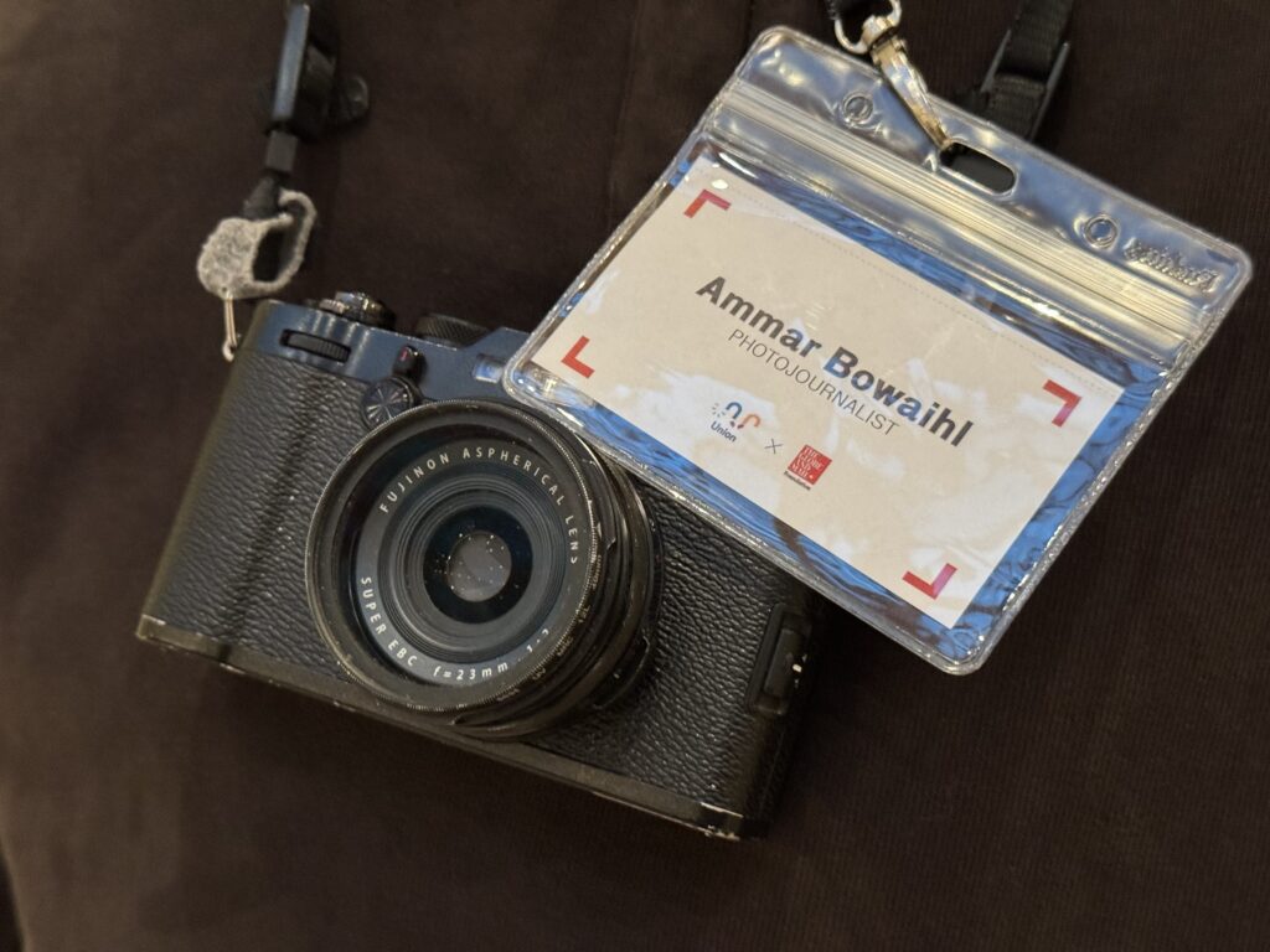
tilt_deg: -15.0
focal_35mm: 48
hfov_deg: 39.7
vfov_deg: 30.3
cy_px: 476
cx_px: 635
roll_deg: -3.0
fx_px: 1761
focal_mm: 6.76
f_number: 1.78
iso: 500
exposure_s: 1/40
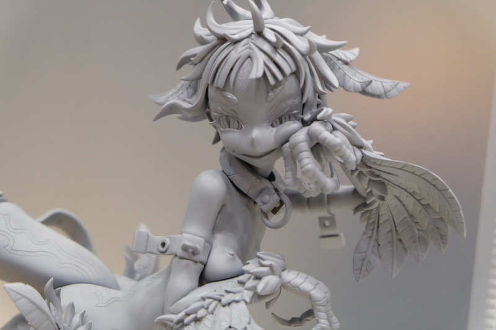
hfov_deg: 27.0
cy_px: 165
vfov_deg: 18.2
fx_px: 1033
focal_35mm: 75
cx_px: 248
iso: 3200
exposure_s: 1/52
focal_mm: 50
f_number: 5.6
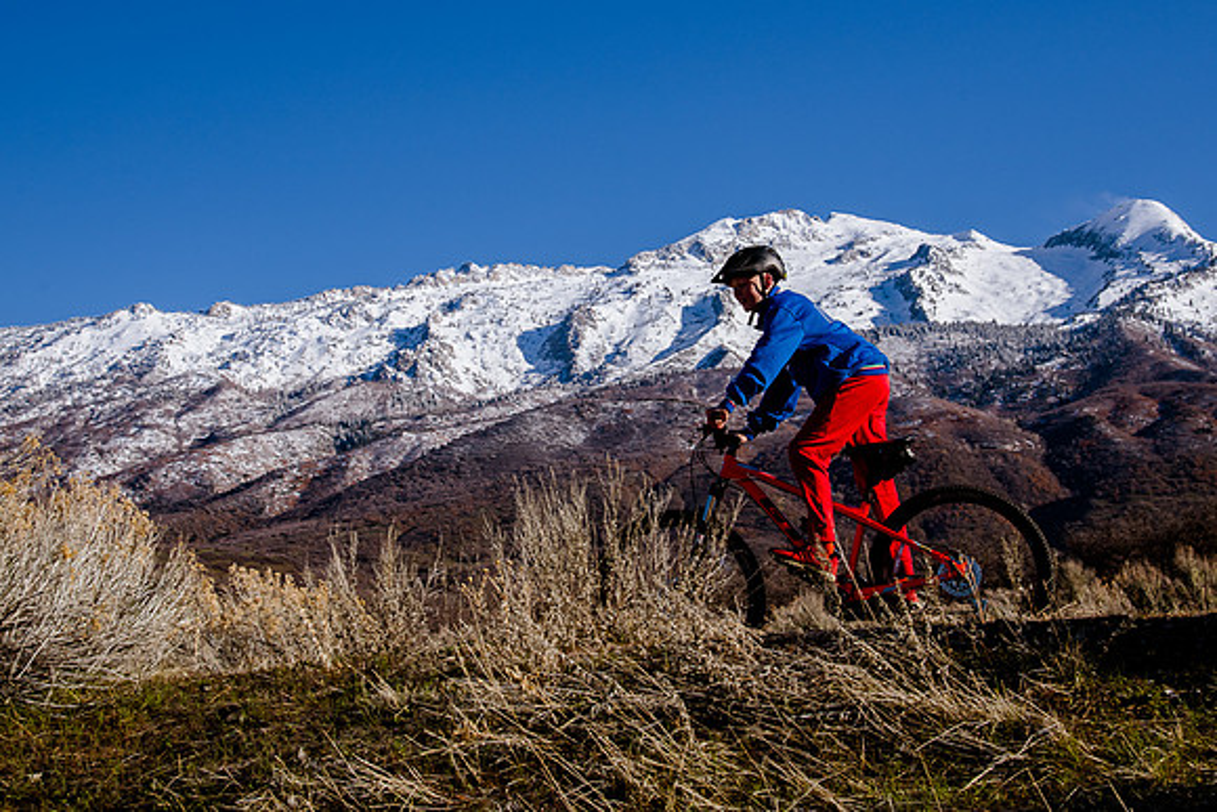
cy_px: 295
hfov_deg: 34.2
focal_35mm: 59
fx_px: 1979
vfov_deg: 23.1
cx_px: 582
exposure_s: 1/640
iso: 250
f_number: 10
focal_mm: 46
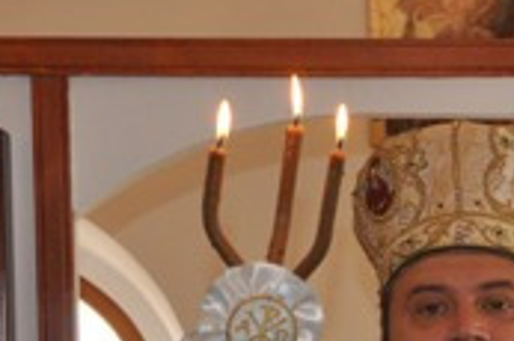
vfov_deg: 8.2
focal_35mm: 164
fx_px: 2339
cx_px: 545
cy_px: 463
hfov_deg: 12.4
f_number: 4.2
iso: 800
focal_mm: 34
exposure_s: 1/100
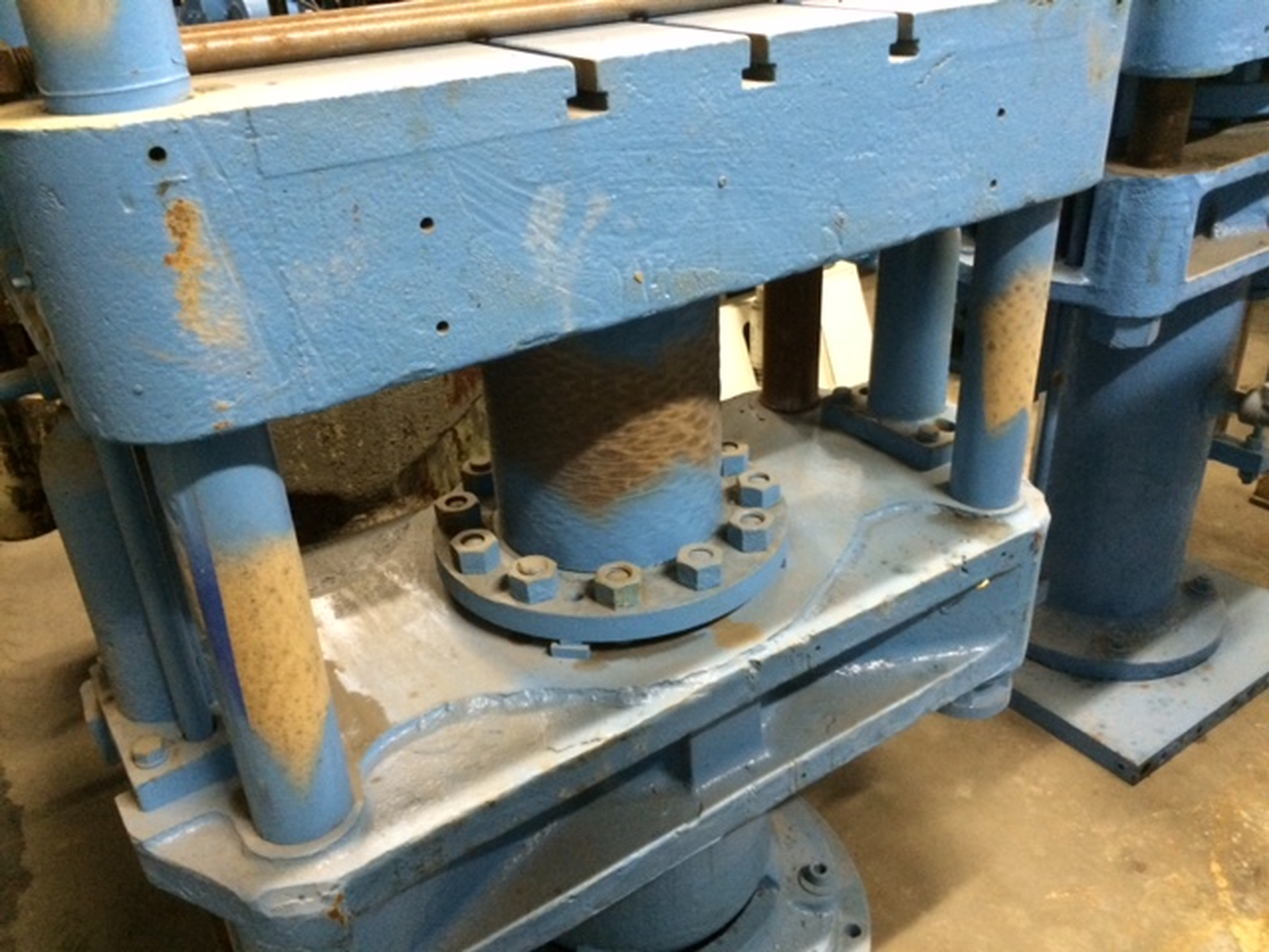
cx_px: 634
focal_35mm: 29
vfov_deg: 48.2
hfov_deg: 61.7
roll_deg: +4.5
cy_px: 476
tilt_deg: -29.0
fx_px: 1063
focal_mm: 4.15
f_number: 2.2
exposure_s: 1/15
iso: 400
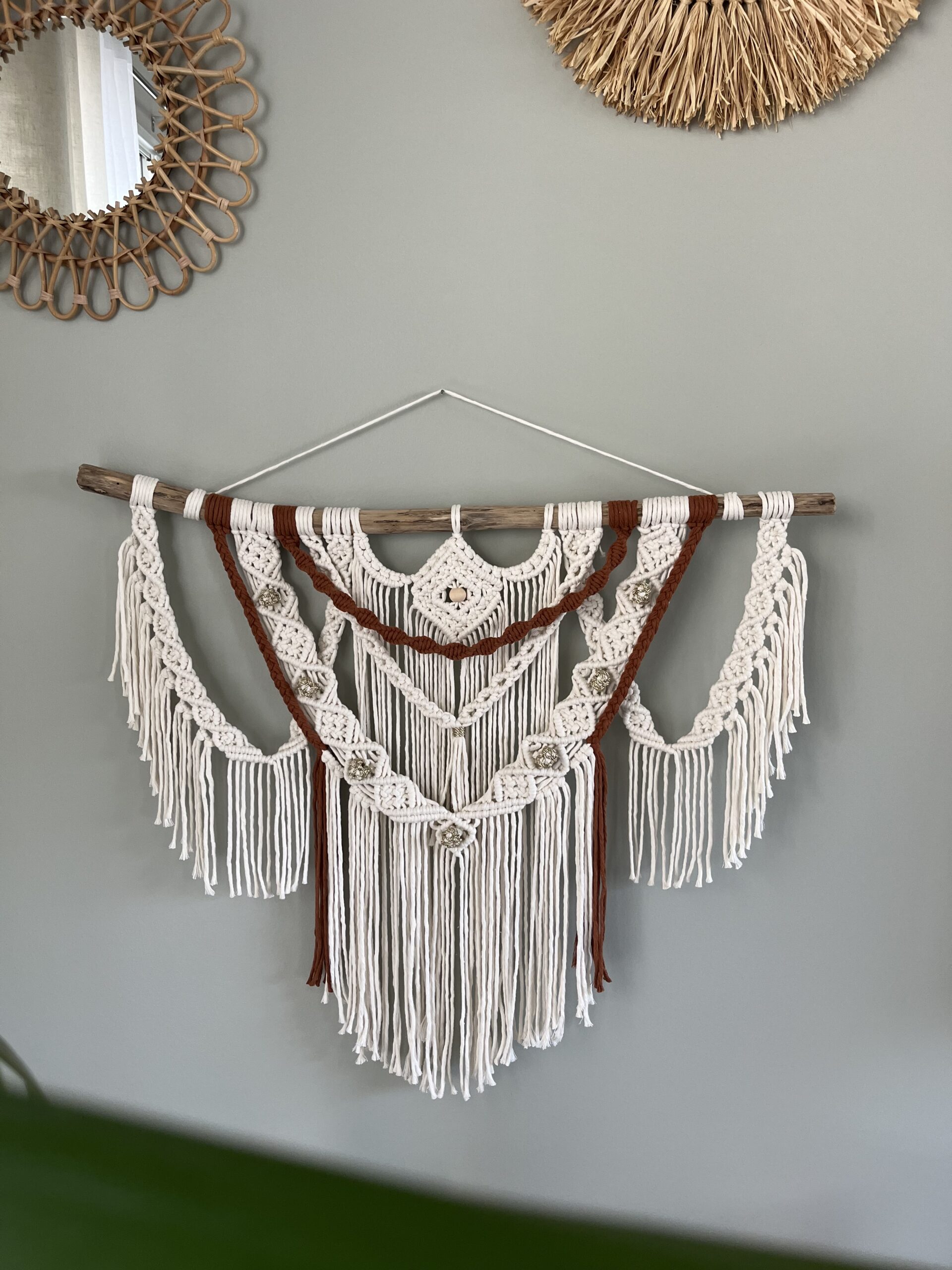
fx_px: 953
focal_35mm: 26
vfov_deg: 67.3
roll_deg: +0.5
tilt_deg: -8.7
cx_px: 476
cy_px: 635
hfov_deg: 53.1
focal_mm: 5.1
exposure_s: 1/115
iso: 125
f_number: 1.6
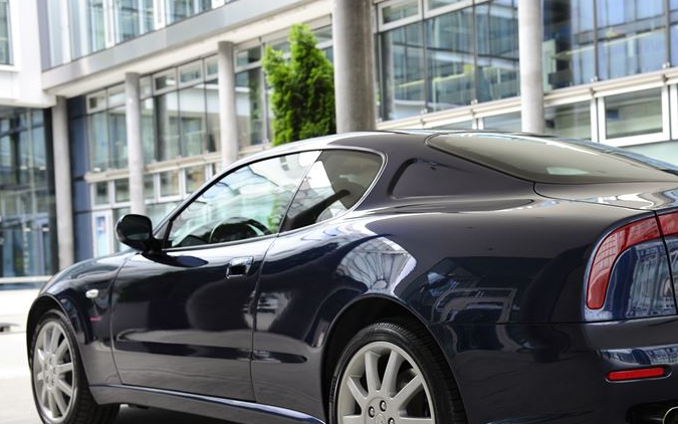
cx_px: 455
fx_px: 1016
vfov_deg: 23.5
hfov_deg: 36.5
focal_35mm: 55
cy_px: 266
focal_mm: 38
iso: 400
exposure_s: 1/125
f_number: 4.5
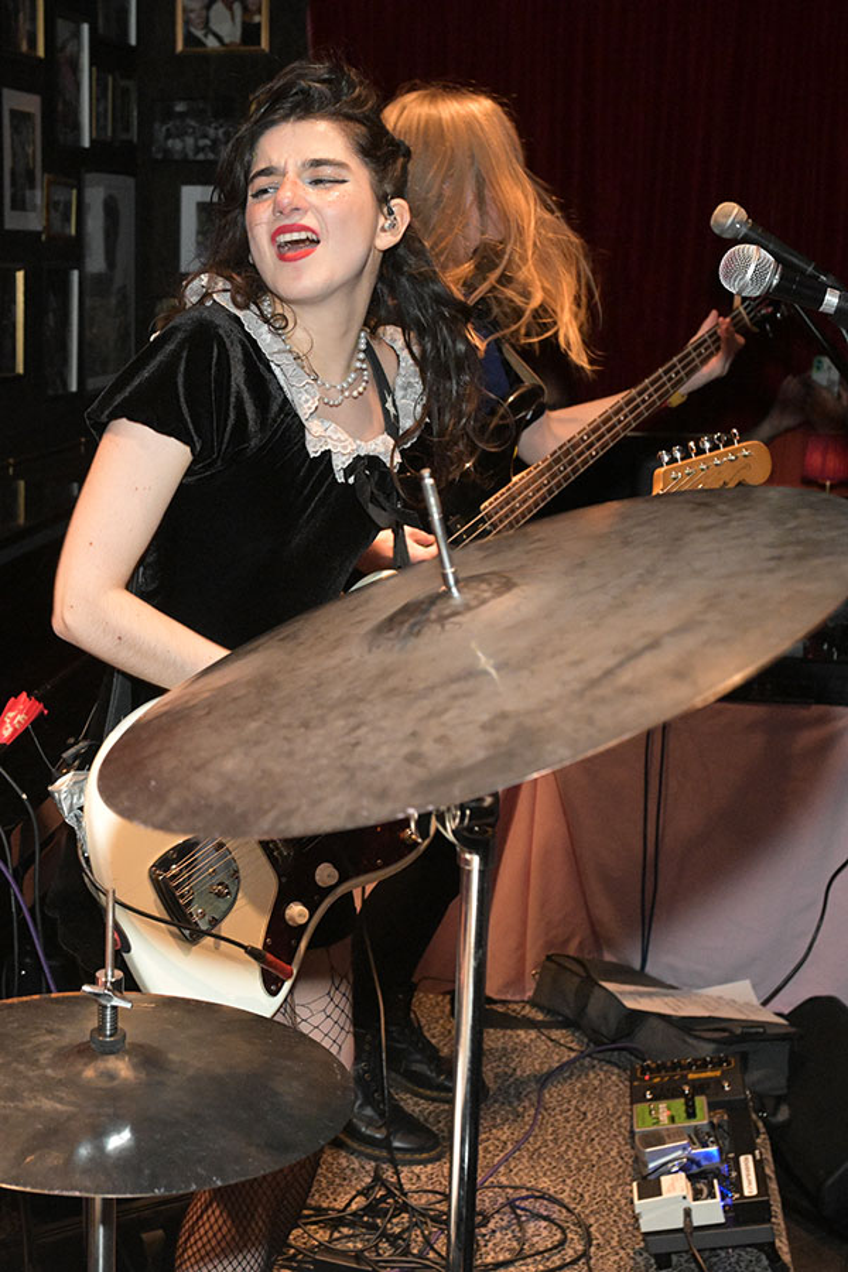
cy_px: 636
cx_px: 424
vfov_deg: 54.4
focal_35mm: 35
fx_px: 1237
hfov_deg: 37.9
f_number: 8
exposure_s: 1/200
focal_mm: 35
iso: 6400
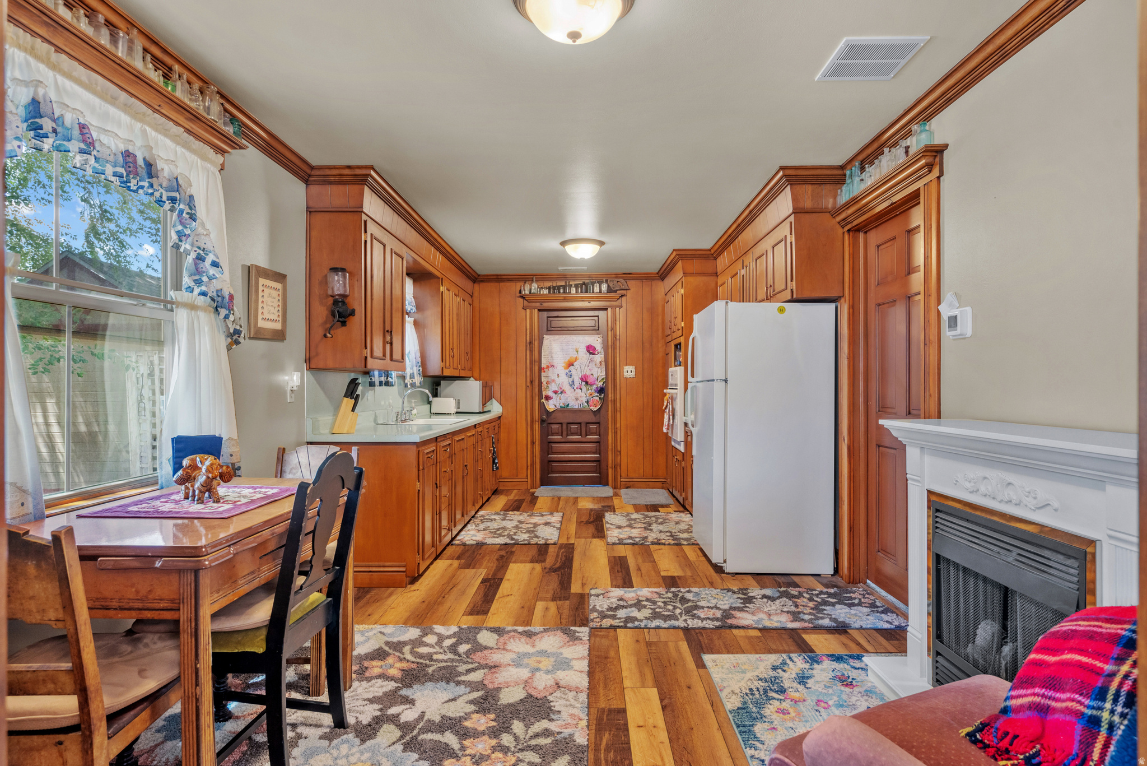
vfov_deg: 64.6
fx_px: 606
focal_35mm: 19
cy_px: 383
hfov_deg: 86.9
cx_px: 574
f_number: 8
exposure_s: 1.6
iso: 500
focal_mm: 19
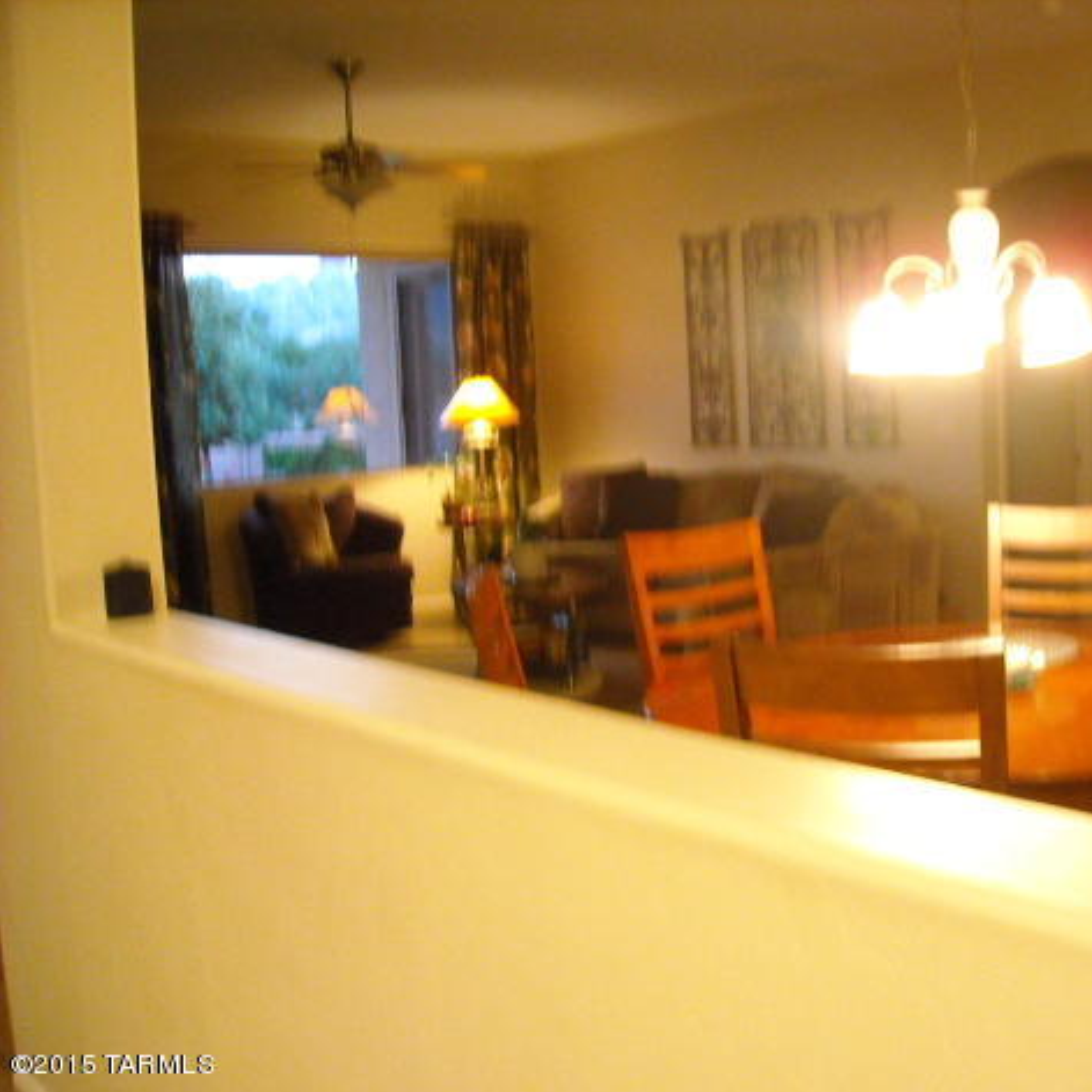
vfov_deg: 40.0
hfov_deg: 39.5
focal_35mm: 42
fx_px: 1499
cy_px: 554
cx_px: 740
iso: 400
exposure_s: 1/9
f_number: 2.8
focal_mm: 5.7
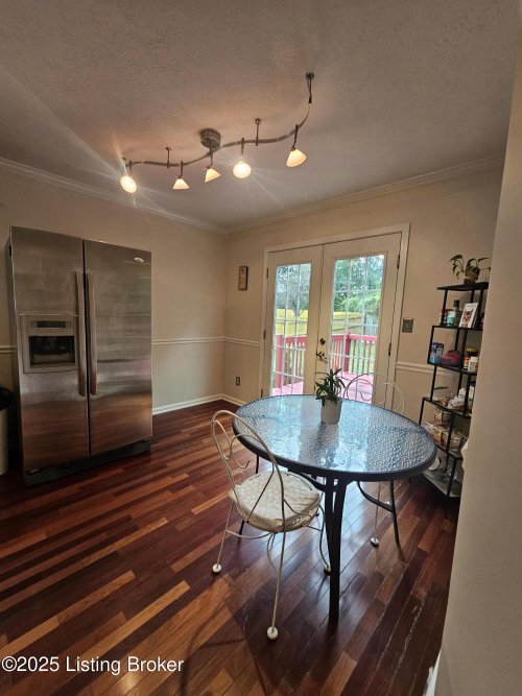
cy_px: 348
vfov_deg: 106.2
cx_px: 261
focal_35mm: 13
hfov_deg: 89.9
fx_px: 261
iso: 160
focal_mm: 2.2
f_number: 2.2
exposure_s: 1/60
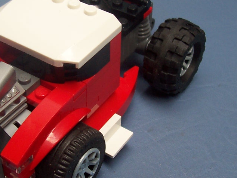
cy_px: 82
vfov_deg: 21.0
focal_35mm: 70
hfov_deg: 27.6
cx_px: 80
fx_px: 479
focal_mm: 5.6
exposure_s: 1/60
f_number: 2.8
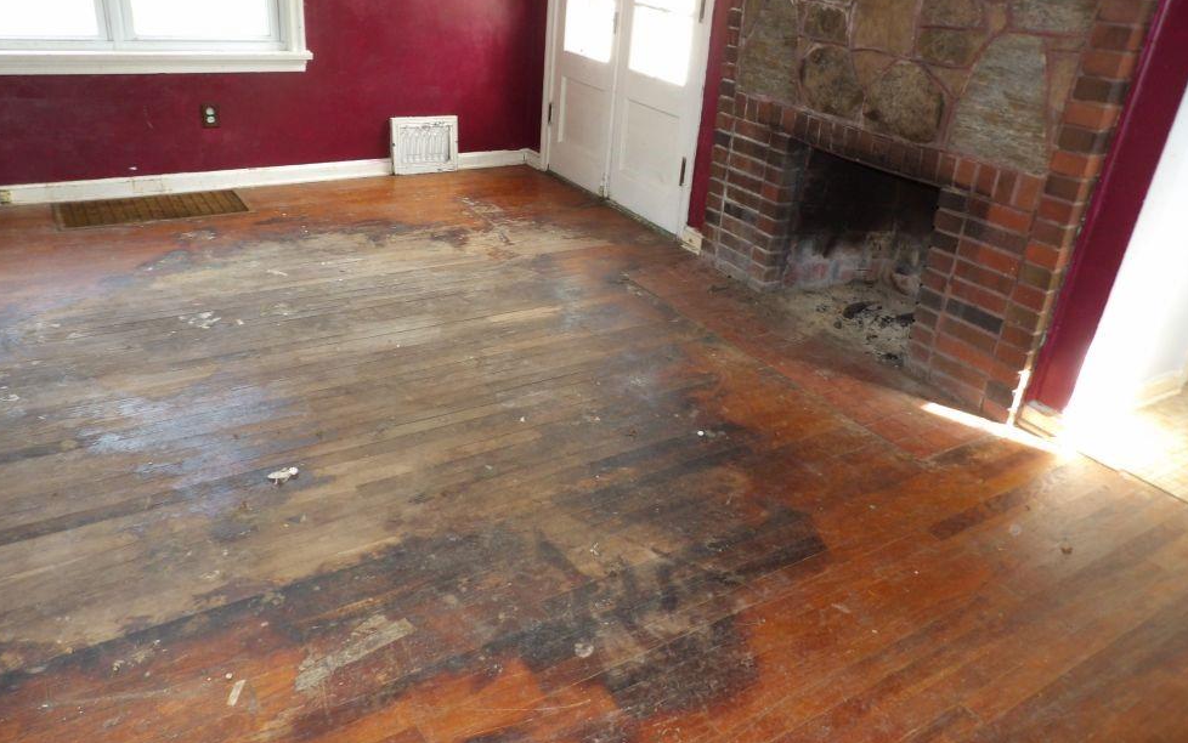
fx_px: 842
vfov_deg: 47.5
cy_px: 327
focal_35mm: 26
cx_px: 595
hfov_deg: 70.4
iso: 200
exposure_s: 1/33
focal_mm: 4.3
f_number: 3.2
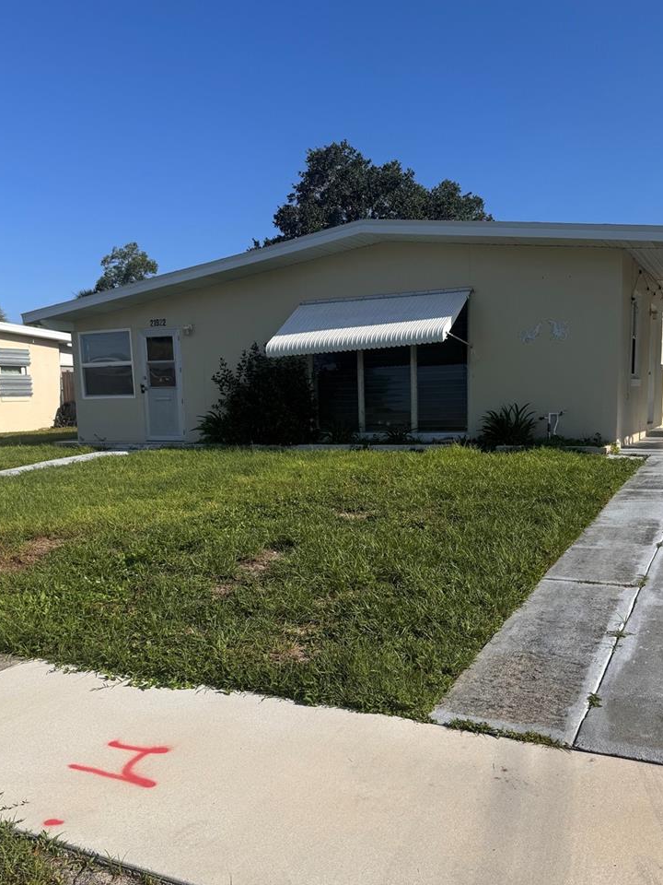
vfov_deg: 59.8
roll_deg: +2.0
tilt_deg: -8.7
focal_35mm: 30
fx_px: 766
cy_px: 494
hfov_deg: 46.6
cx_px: 390
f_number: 1.78
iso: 80
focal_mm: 6.76
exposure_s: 1/5814
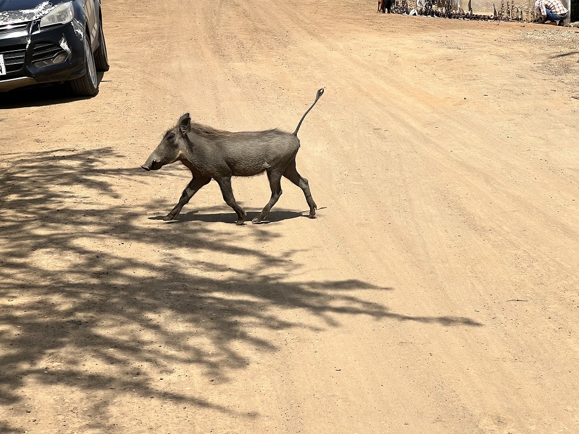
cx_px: 290
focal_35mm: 77
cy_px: 217
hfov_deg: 25.3
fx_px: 1288
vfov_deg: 19.1
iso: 32
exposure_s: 1/1248
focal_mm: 9
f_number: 2.8
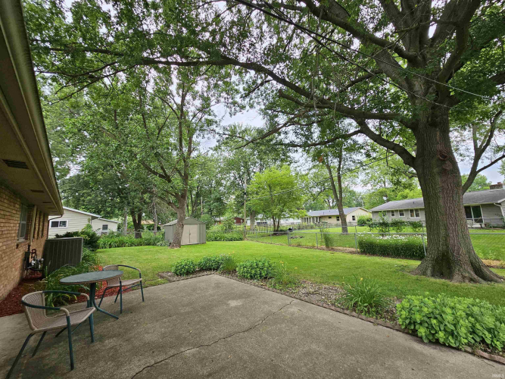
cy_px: 190
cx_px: 252
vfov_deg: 89.9
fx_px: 190
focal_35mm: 13
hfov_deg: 106.2
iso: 50
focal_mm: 2.2
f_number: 2.2
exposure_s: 1/338
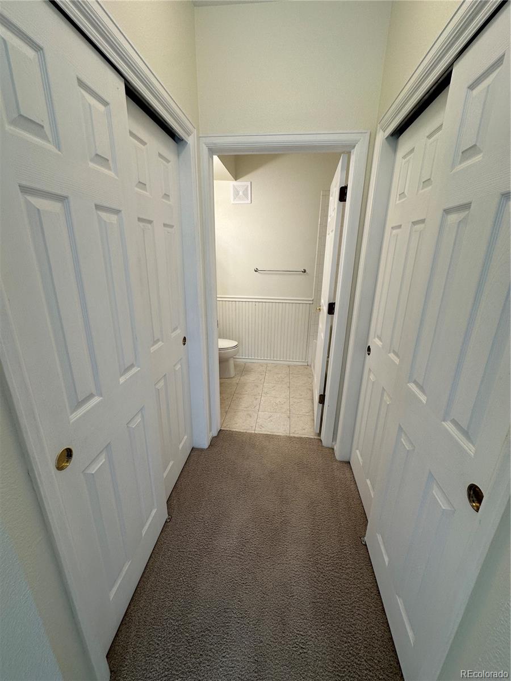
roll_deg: -1.8
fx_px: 276
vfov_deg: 102.1
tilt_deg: -18.1
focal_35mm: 14
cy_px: 340
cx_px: 256
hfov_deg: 85.7
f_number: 2.2
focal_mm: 2.22
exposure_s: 1/120
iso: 80
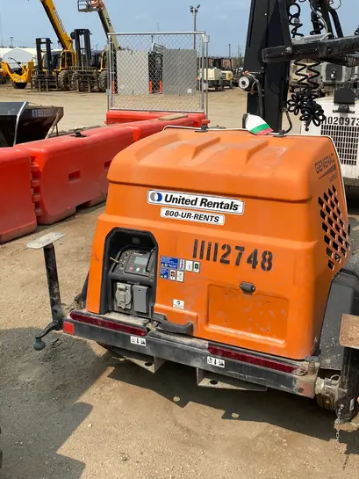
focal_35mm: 35
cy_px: 174
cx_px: 204
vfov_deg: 52.0
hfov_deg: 40.6
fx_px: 484
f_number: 1.8
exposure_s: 1/3040
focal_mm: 4.25
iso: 32
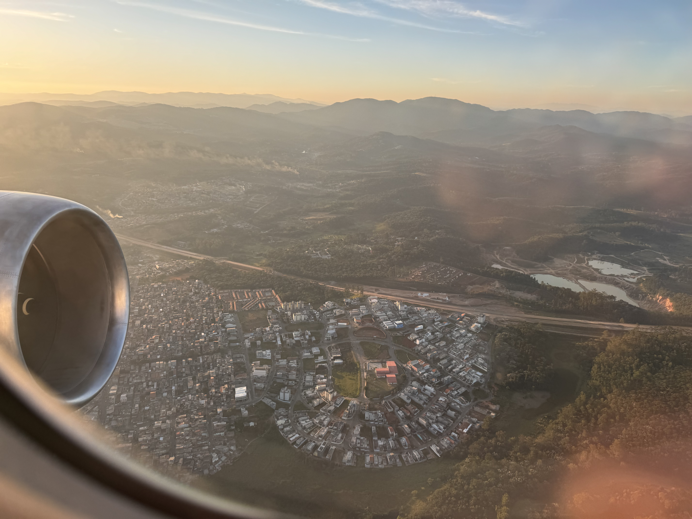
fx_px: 480
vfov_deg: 56.8
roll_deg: -6.5
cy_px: 260
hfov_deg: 71.6
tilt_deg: -19.7
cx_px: 346
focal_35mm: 24
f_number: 1.78
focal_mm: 6.76
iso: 80
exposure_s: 1/812
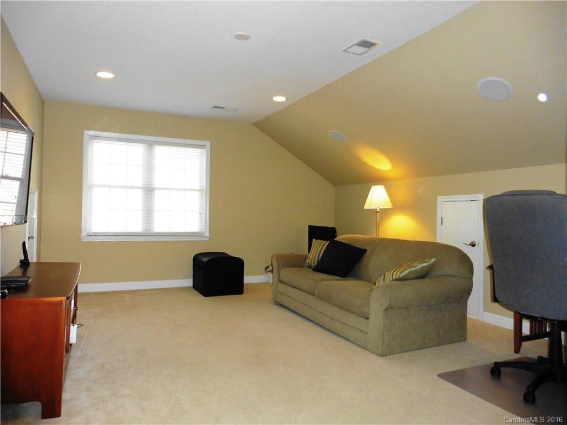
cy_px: 212
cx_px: 284
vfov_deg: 56.8
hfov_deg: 71.6
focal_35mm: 24
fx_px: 393
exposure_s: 1/100
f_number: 3.3
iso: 640
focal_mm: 4.3
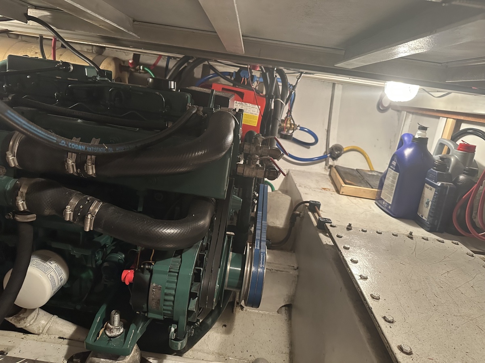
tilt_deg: -15.7
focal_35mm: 24
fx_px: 336
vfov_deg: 56.8
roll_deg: -8.3
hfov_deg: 71.6
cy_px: 182
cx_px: 242
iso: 500
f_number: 1.78
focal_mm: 6.86
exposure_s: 1/60
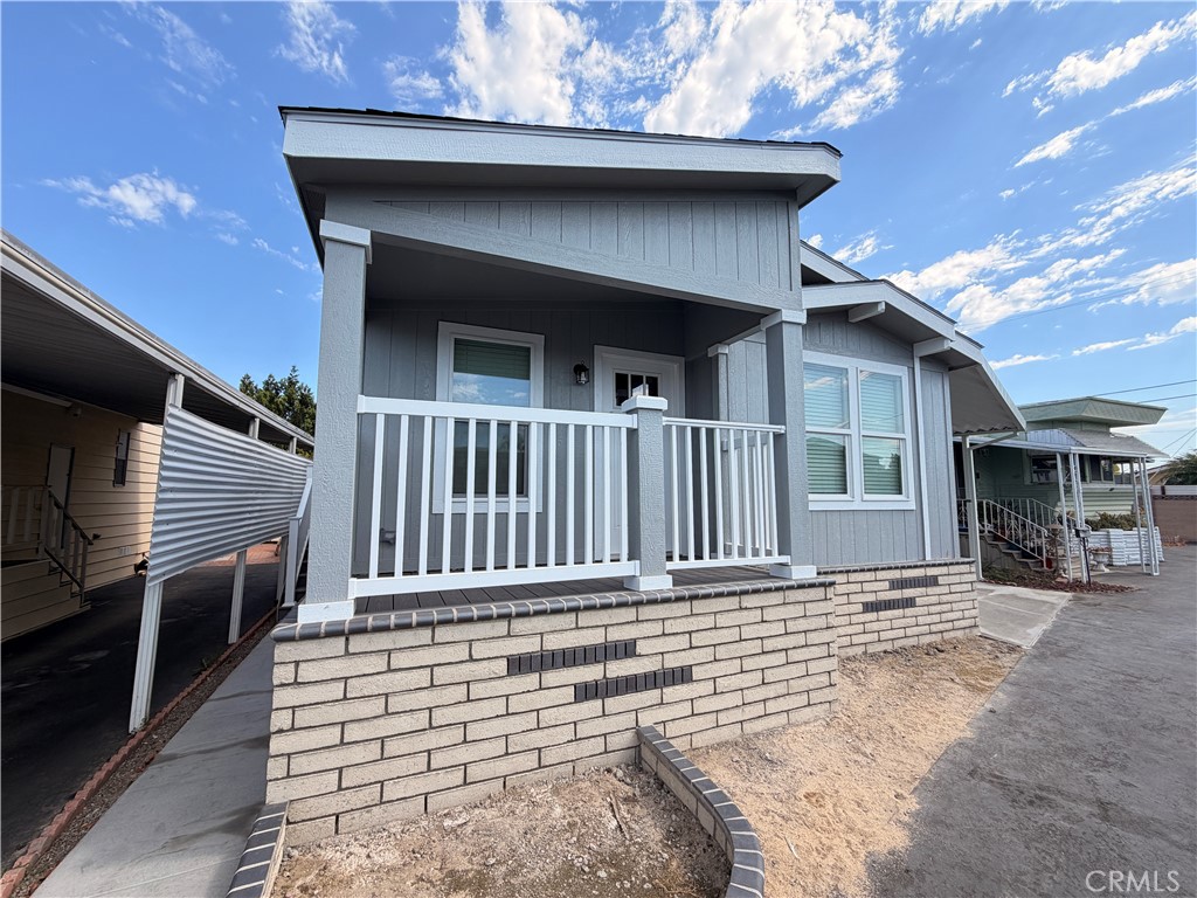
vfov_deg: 85.7
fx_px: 484
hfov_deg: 102.1
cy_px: 449
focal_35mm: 14
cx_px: 598
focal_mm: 2.22
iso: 32
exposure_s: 1/770
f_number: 2.2
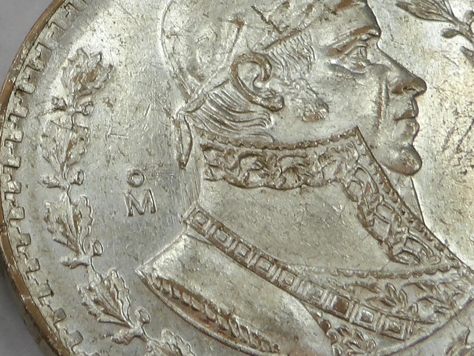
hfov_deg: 14.1
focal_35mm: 138
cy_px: -61
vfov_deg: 10.6
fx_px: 1890
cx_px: -10
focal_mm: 6.2
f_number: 4.5
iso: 100
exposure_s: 1/89
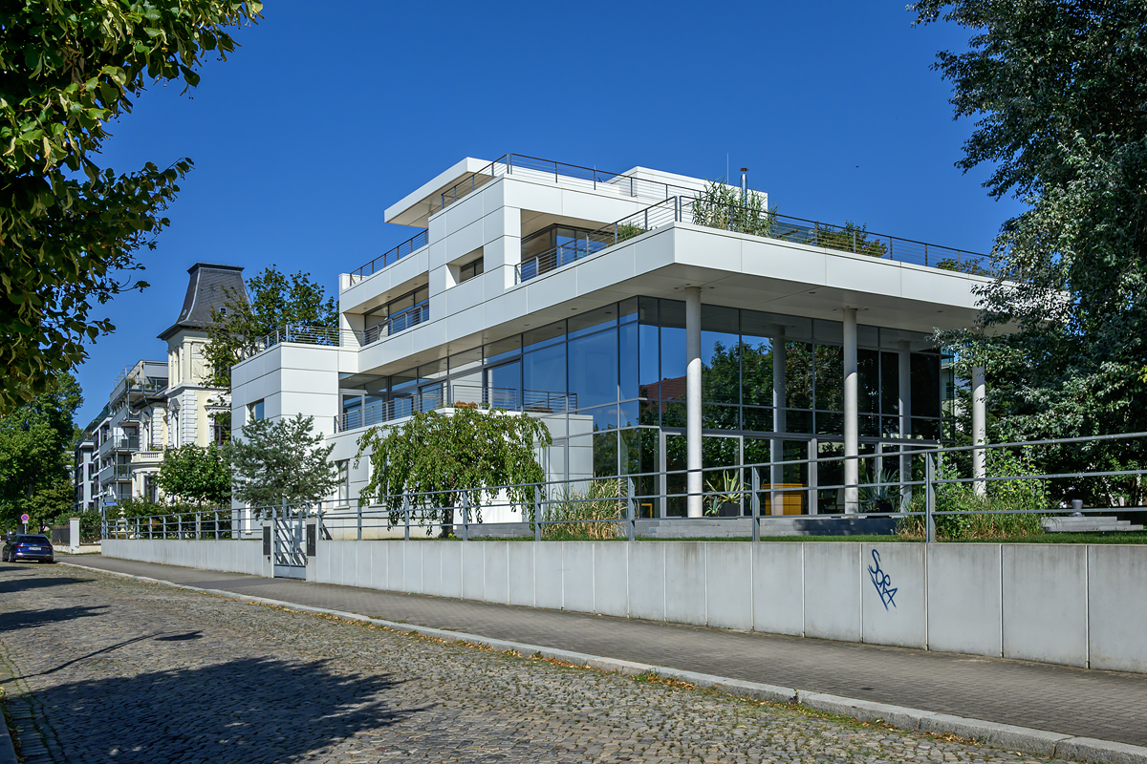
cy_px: 382
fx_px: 932
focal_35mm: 29
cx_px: 574
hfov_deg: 63.2
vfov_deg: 44.6
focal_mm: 19.5
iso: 200
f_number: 8
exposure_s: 1/1000
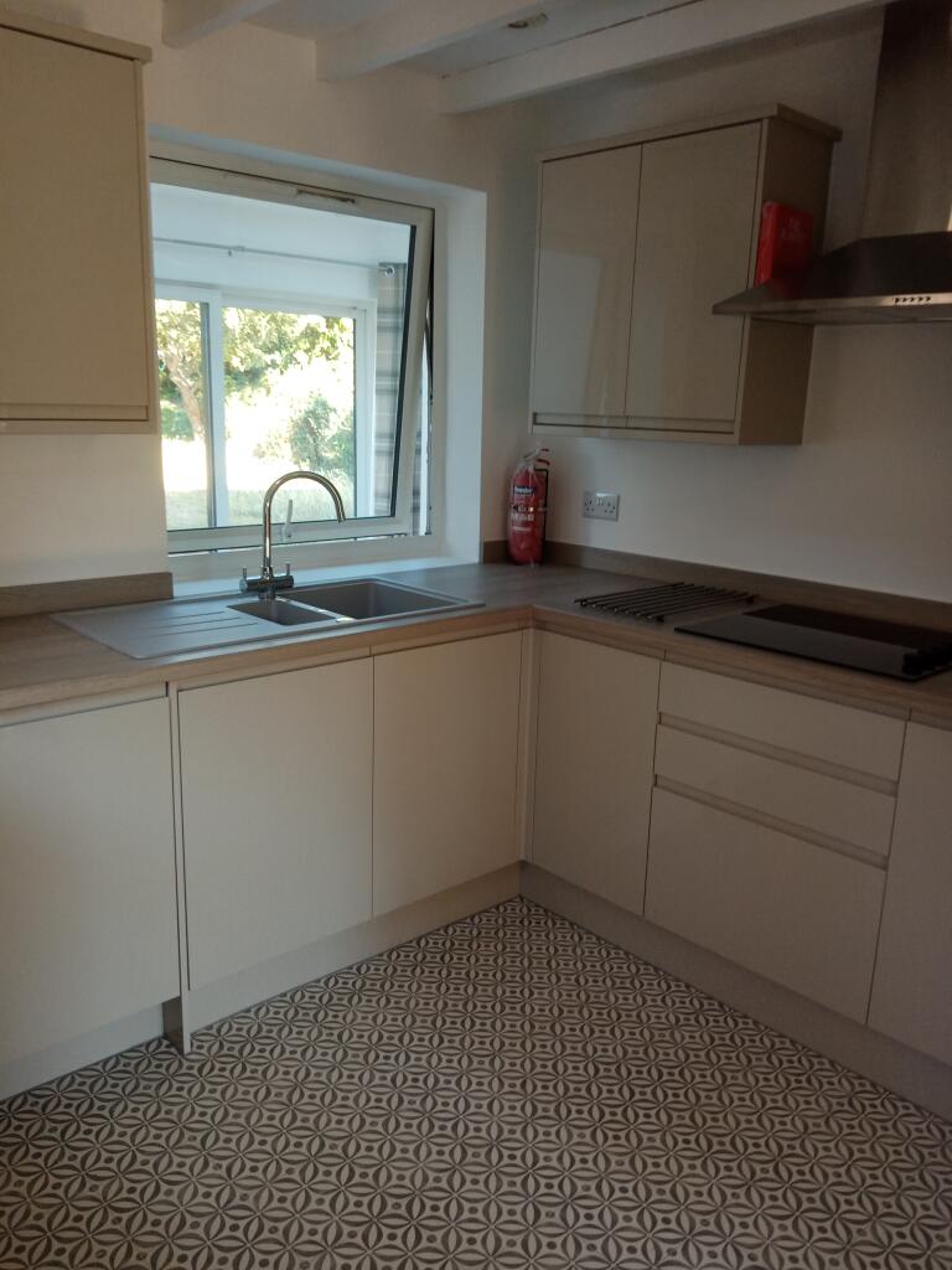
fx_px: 953
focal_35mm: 26
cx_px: 476
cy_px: 635
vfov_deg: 67.3
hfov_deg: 53.1
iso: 119
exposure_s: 1/33.3
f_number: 1.8
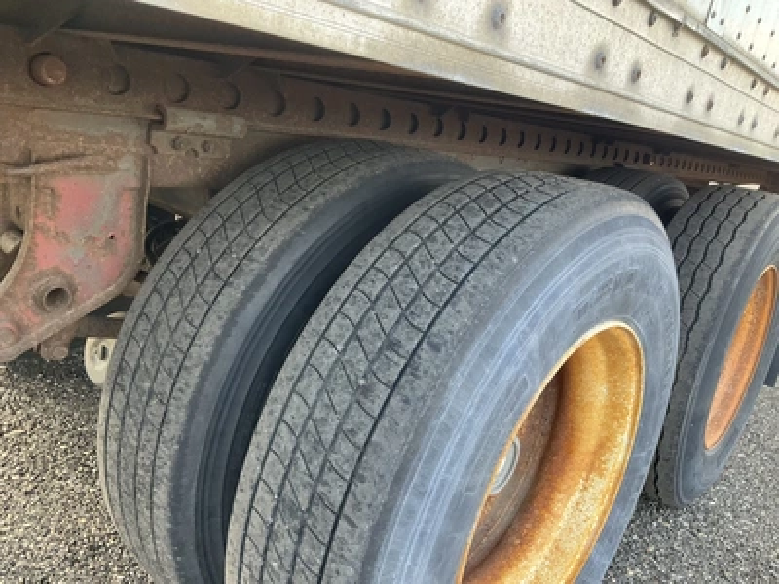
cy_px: 292
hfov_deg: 61.7
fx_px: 653
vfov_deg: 48.2
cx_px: 390
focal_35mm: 29
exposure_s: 1/122
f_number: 1.8
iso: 50
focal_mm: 3
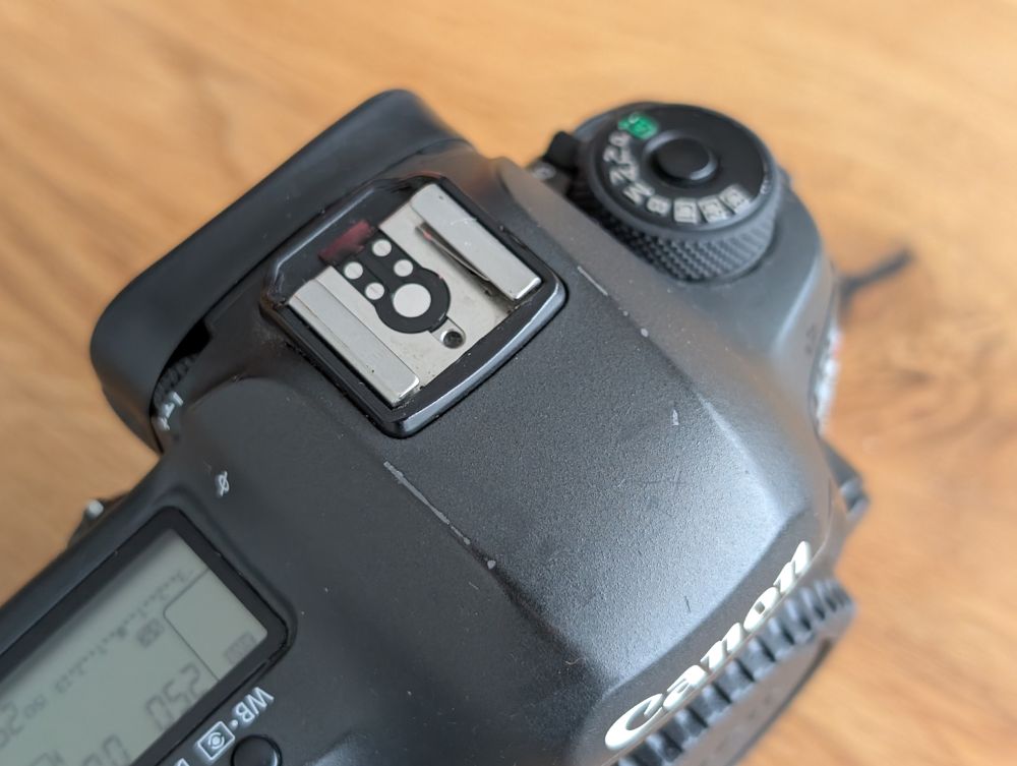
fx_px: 1442
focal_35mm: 49
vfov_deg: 29.7
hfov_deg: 38.9
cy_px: 383
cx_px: 508
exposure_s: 1/152
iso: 667
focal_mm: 6.9
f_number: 1.68
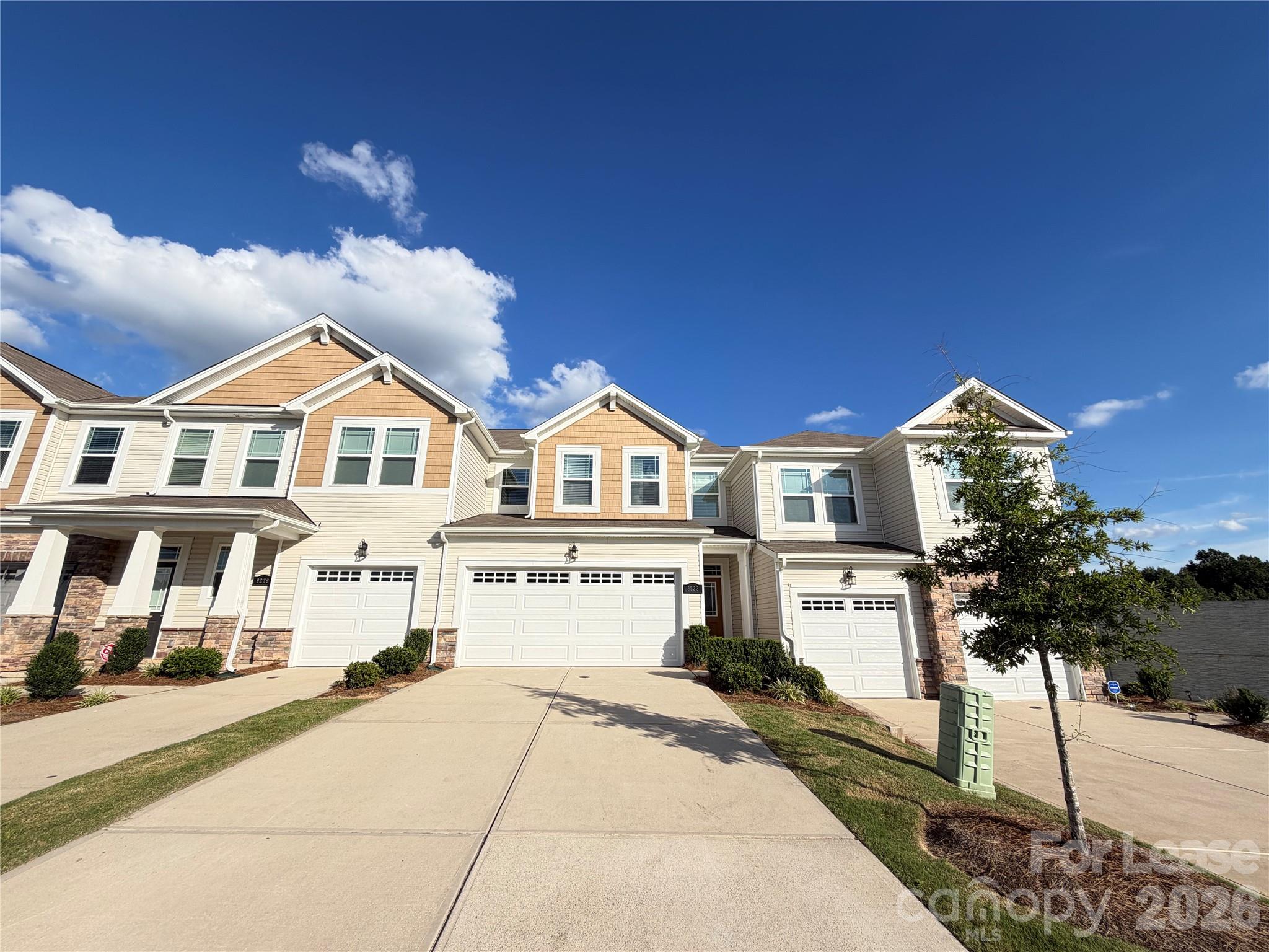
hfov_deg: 102.1
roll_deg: -0.7
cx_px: 634
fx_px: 513
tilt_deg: +16.3
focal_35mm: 14
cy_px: 476
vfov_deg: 85.7
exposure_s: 1/1017
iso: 20
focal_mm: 2.22
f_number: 2.2
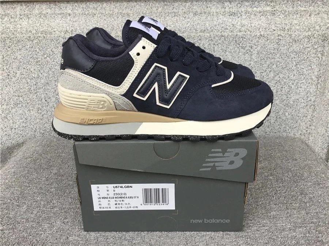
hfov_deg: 58.4
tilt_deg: -19.8
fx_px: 295
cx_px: 164
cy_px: 123
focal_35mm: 31
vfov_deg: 45.4
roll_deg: +1.2
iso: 40
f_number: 2.4
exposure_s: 1/100
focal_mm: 3.3
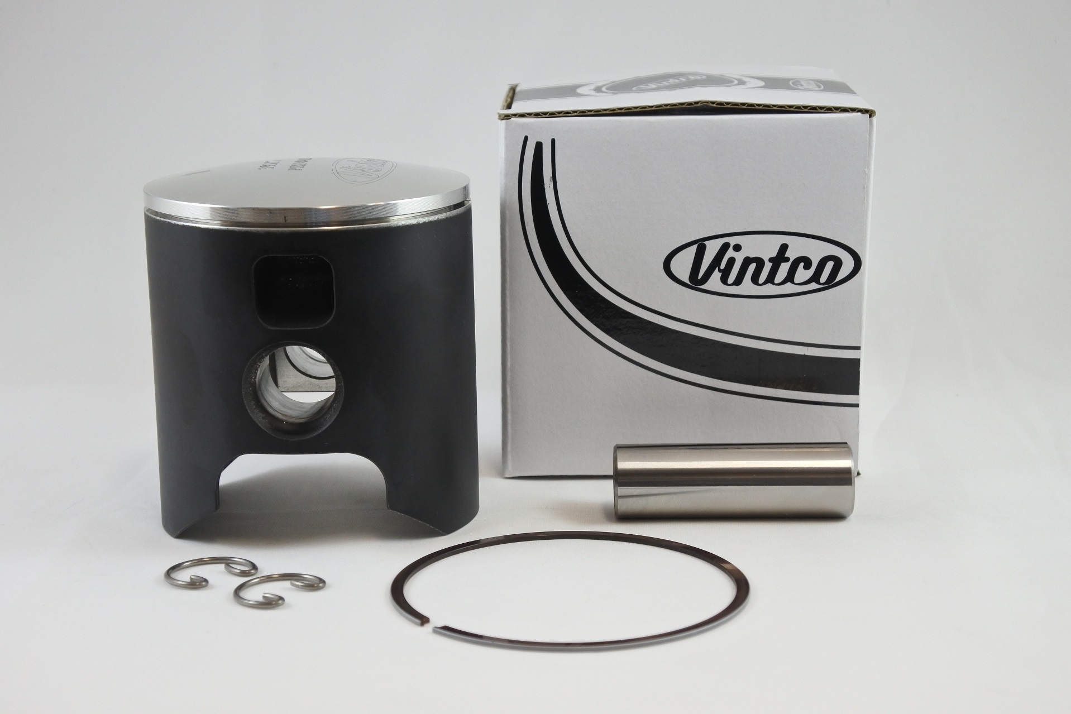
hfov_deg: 32.9
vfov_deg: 22.3
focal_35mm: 61
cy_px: 357
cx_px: 536
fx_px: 1815
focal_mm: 22.7
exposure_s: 1/125
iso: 560
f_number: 5
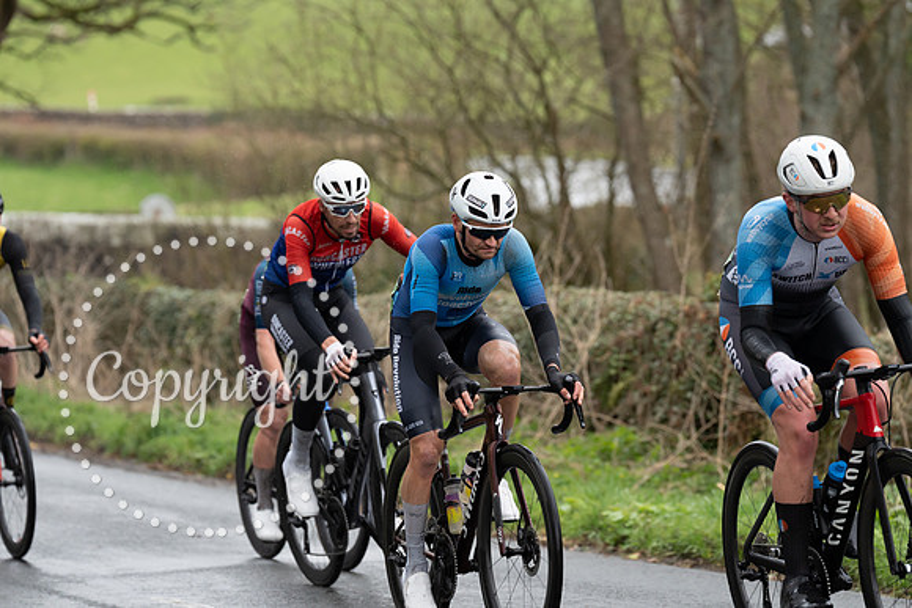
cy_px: 304
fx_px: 4130
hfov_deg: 12.6
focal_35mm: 163
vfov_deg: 8.4
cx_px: 456
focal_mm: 163
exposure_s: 1/1000
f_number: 4
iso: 1600
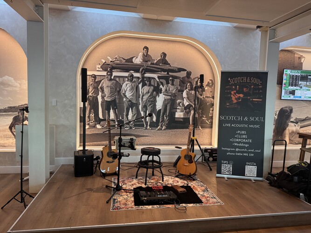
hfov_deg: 71.6
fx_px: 216
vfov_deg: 56.8
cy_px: 116
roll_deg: -1.5
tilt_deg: -4.8
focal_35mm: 24
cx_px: 156
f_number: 1.78
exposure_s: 1/59
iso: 320
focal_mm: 6.76
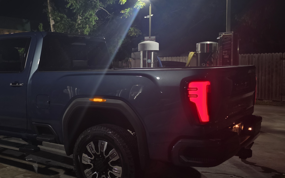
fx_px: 326
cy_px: 88
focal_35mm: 42
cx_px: 80
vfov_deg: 30.5
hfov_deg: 45.9
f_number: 1.4
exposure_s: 1/120
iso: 320
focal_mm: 6.5
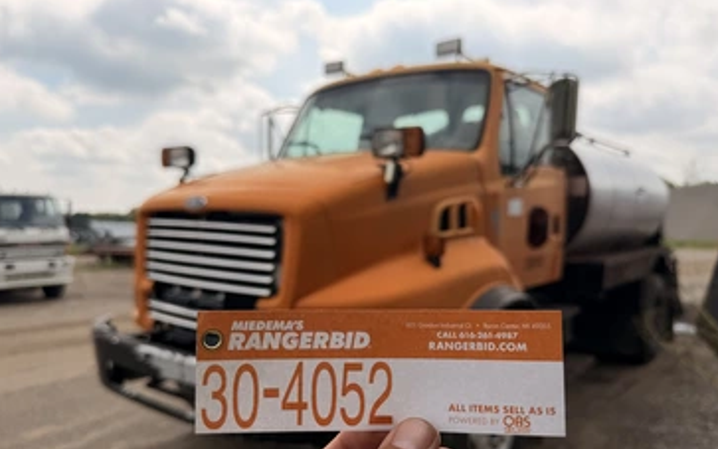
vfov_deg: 44.4
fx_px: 548
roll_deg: +0.2
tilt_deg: -3.5
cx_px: 364
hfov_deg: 66.5
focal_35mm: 28
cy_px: 263
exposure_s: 1/7353
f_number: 1.78
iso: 80
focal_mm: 6.76
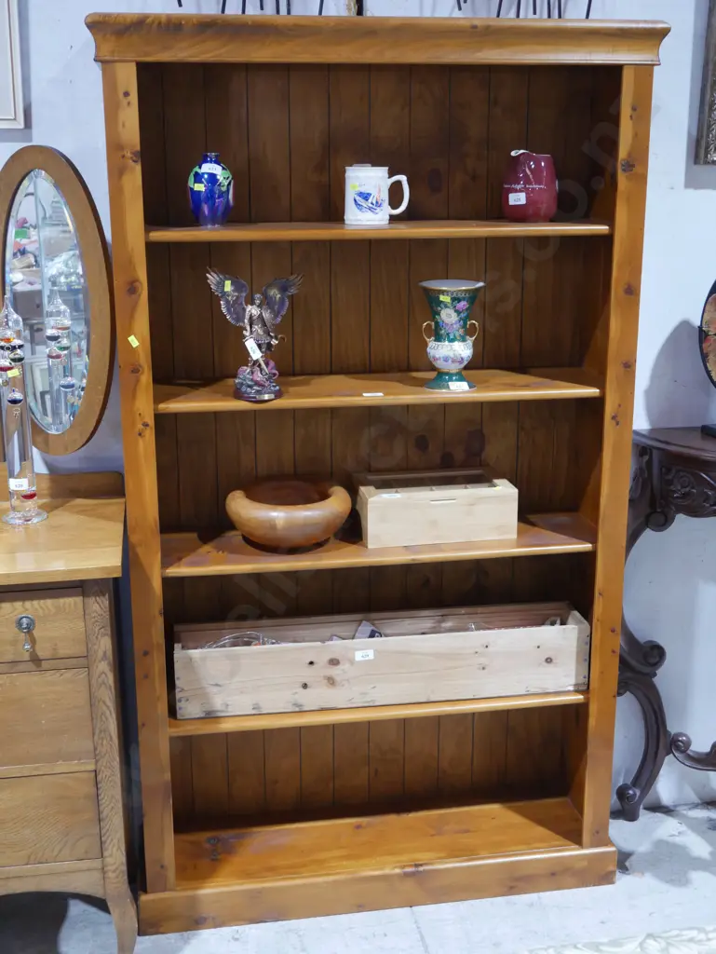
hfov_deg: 32.9
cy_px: 477
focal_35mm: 44
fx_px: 1212
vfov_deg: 42.9
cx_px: 358
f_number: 4.7
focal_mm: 22
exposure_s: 1/60
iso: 1000
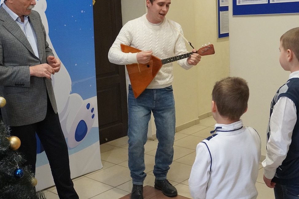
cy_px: 96
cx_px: 147
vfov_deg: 27.6
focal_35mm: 49
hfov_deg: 40.5
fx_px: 405
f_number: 4
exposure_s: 1/160
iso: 3200
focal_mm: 21
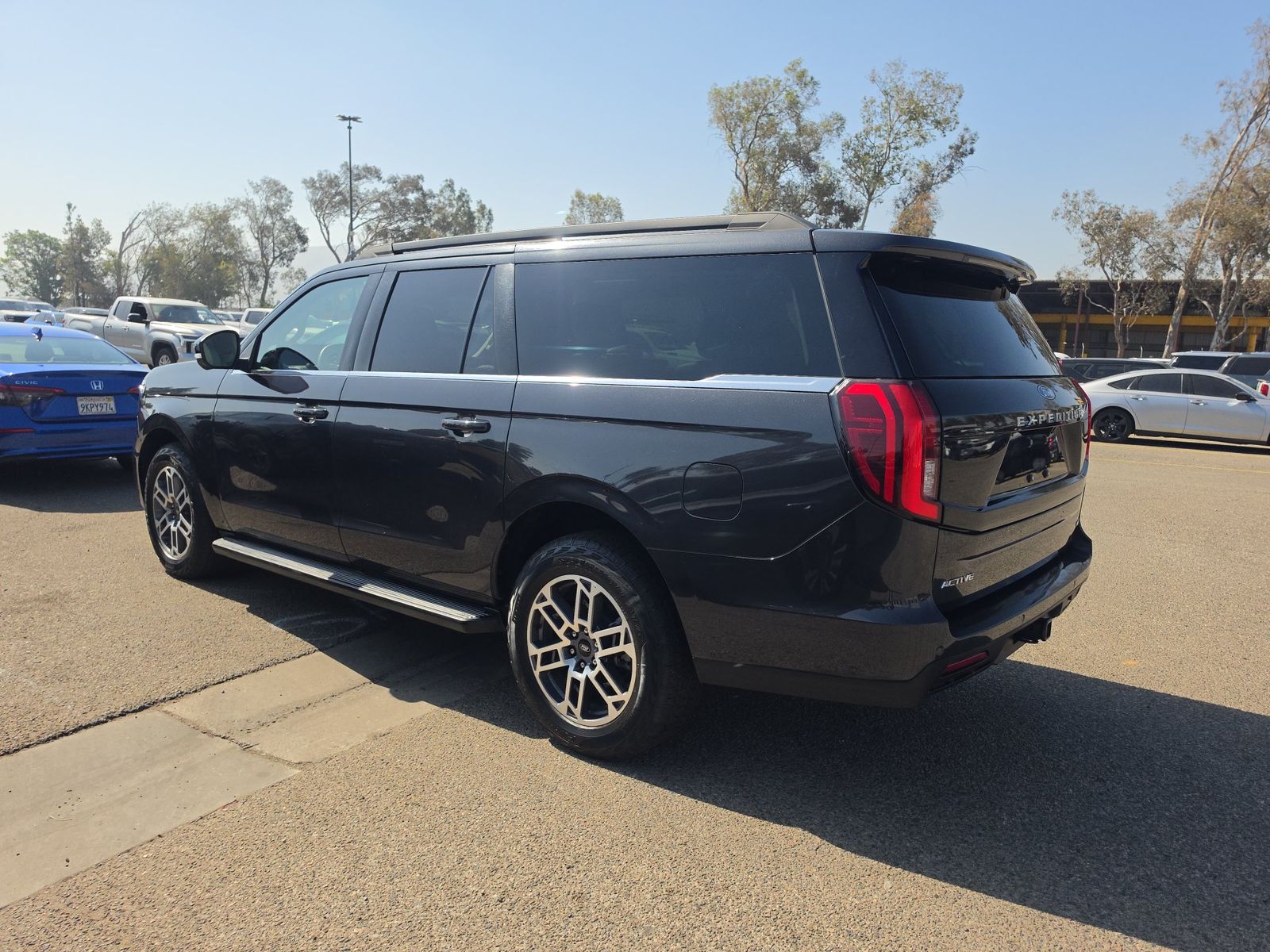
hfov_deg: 73.9
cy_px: 476
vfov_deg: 58.9
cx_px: 635
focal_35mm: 23
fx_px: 844
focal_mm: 6.5
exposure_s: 1/5775
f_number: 1.4
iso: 63
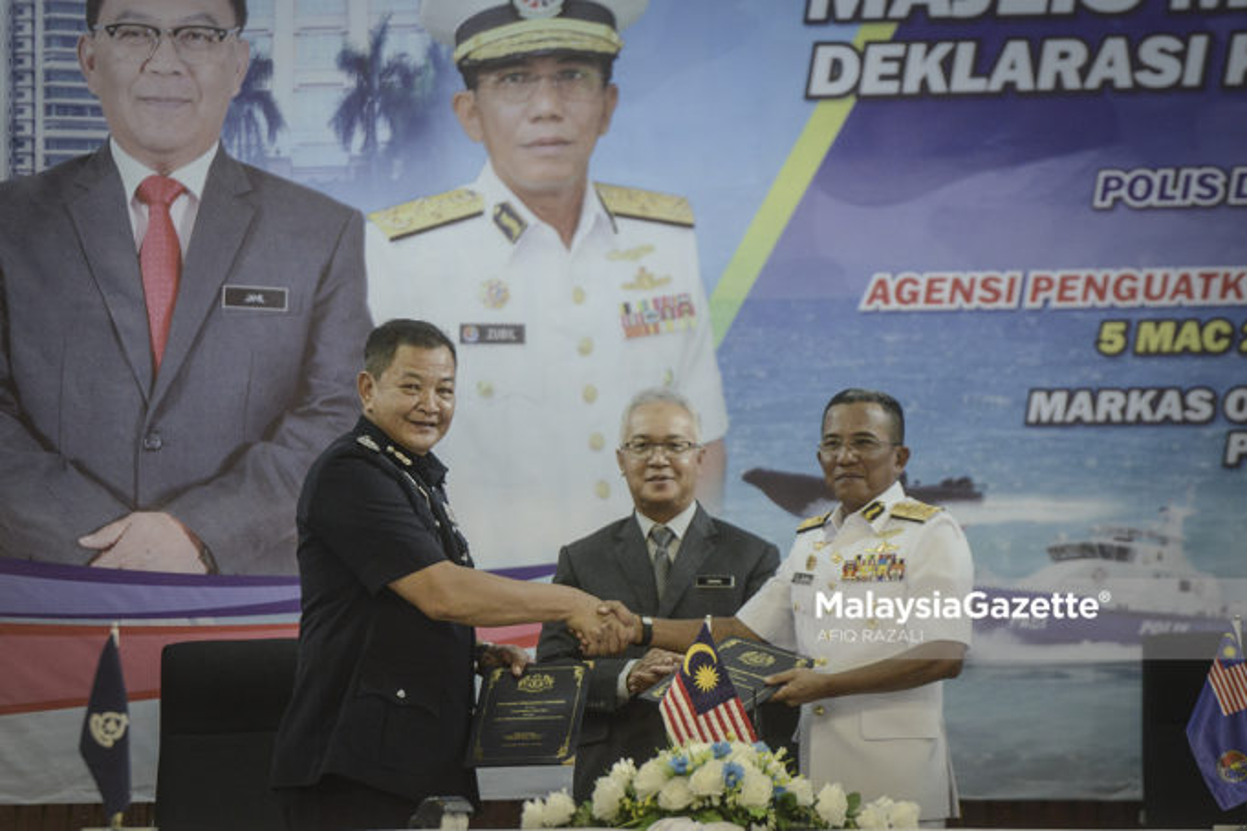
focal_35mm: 200
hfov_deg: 10.3
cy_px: 416
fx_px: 6927
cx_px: 624
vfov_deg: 6.9
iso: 2000
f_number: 3.2
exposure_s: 1/160
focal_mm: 200
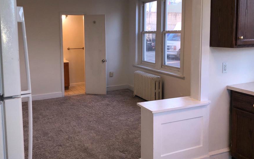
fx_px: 242
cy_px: 60
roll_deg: +0.3
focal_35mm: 35
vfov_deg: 36.1
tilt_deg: -5.9
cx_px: 115
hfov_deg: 55.2
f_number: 1.8
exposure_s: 1/120
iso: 32
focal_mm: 3.99
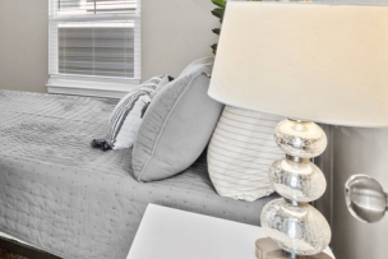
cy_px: 33
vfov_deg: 34.3
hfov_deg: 38.3
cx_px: -79
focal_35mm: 37
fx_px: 399
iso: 400
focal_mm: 10
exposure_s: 1/1.67
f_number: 11
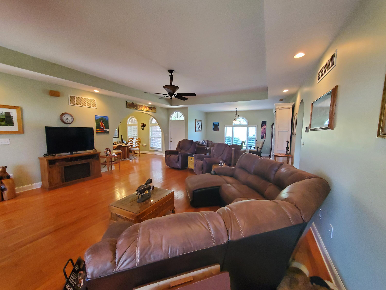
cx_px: 193
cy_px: 145
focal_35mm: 13
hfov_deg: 106.2
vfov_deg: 89.9
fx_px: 145
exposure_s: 1/40
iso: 500
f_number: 2.2
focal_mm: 1.8
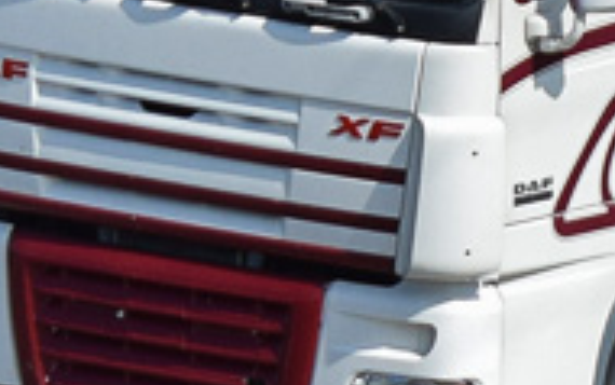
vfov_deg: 2.5
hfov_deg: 3.9
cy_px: -437
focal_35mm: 530
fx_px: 8892
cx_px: 1081
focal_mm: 55
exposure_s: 1/1000
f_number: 6.3
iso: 200
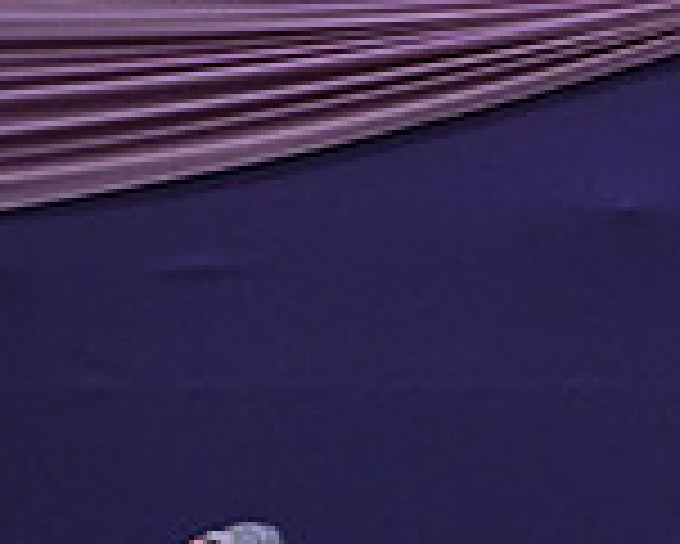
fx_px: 10553
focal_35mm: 524
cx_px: 1256
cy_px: 668
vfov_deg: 3.0
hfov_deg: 3.7
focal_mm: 145
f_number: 5
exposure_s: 1/640
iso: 6400
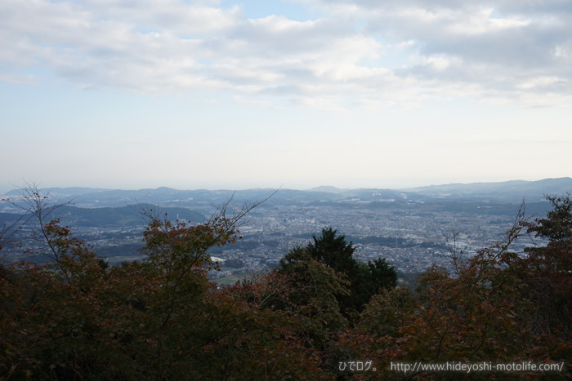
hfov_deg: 54.4
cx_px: 286
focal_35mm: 35
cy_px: 190
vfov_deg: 37.9
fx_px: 556
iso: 100
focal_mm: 35
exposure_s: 1/400
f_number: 4
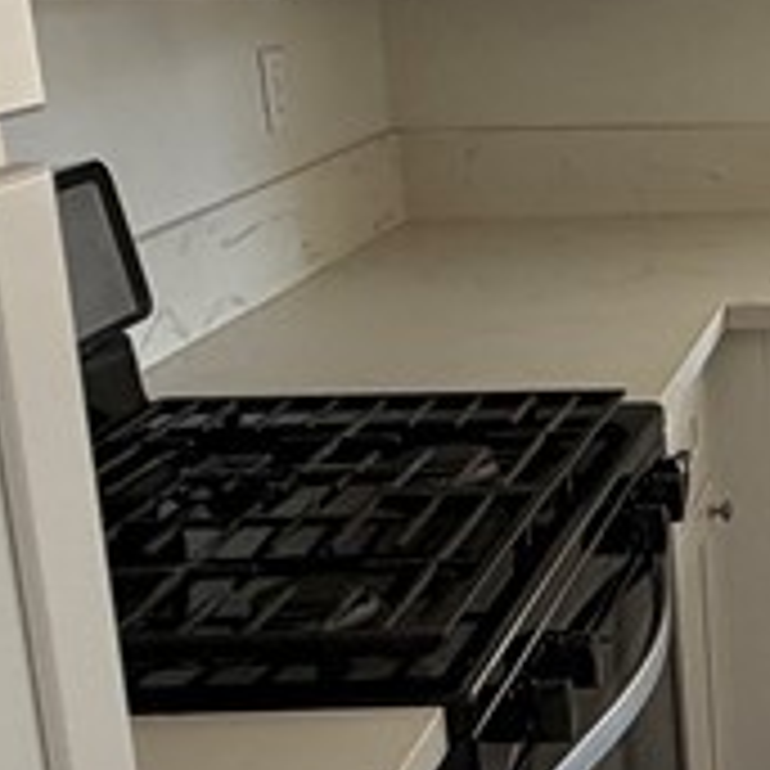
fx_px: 1862
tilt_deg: -13.1
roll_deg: -0.1
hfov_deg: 20.0
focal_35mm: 74
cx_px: 1166
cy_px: 329
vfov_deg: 23.3
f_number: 2.2
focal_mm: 2.22
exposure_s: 1/121
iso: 160
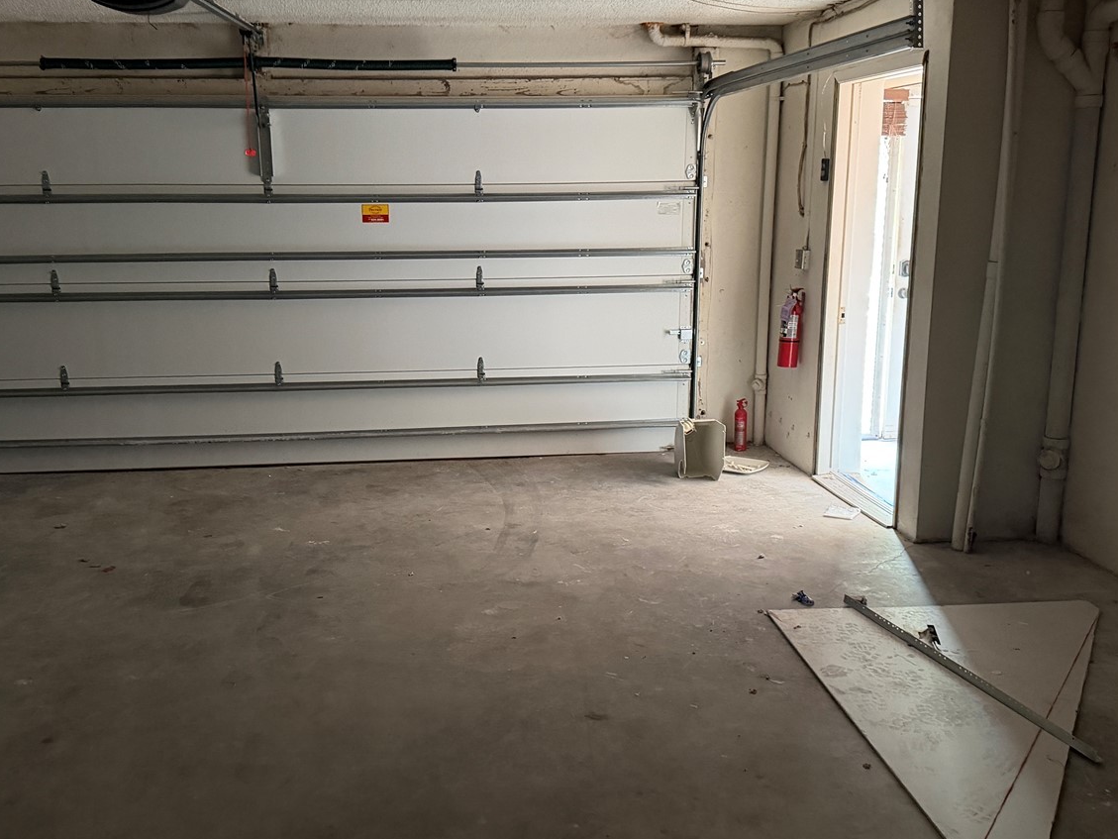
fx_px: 1098
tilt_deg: -11.7
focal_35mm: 34
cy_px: 410
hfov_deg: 53.8
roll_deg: +2.1
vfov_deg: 41.8
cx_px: 497
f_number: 1.78
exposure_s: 1/40
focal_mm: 6.76
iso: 1000
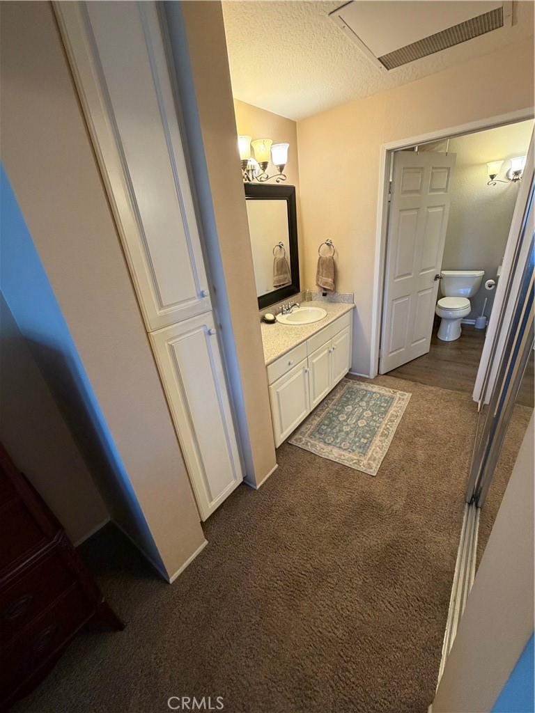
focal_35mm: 14
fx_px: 288
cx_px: 268
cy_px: 356
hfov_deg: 85.7
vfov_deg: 102.1
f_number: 2.2
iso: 320
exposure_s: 1/60
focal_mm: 2.22
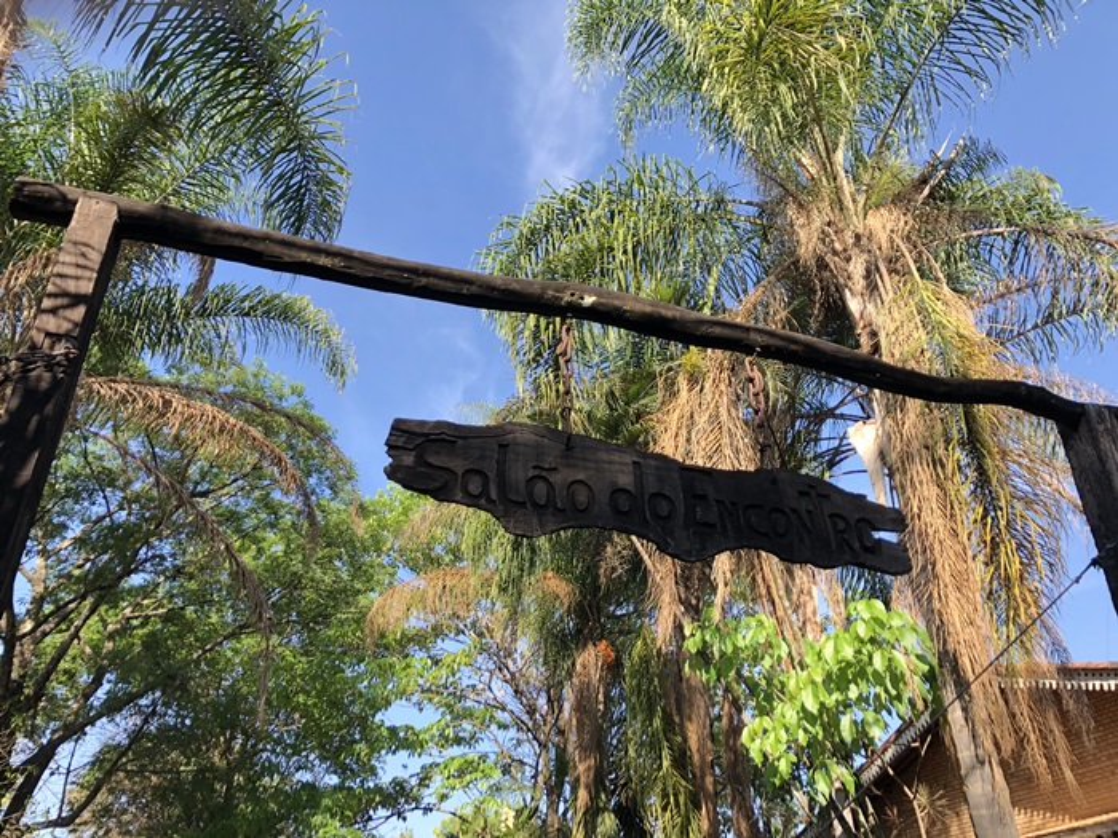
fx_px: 904
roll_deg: -1.5
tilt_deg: +34.5
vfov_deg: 49.7
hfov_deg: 63.4
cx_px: 559
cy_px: 419
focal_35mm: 28
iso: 20
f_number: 1.8
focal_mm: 3.99
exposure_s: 1/185
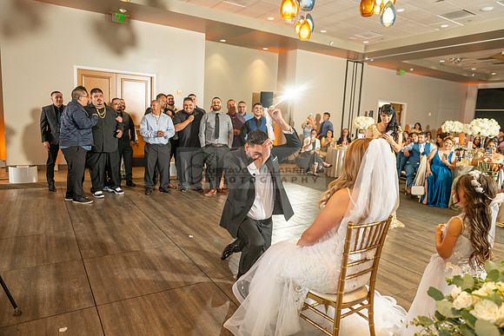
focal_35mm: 24
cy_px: 168
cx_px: 252
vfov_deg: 53.2
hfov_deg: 73.7
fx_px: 336
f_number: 3.5
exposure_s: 1/160
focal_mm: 24
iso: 800
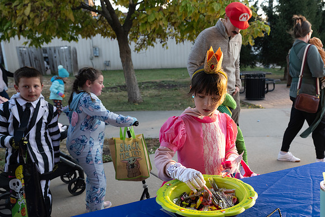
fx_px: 314
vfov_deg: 37.9
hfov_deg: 54.2
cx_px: 198
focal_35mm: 35
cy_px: 133
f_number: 5
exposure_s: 1/160
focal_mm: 27.5
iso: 500
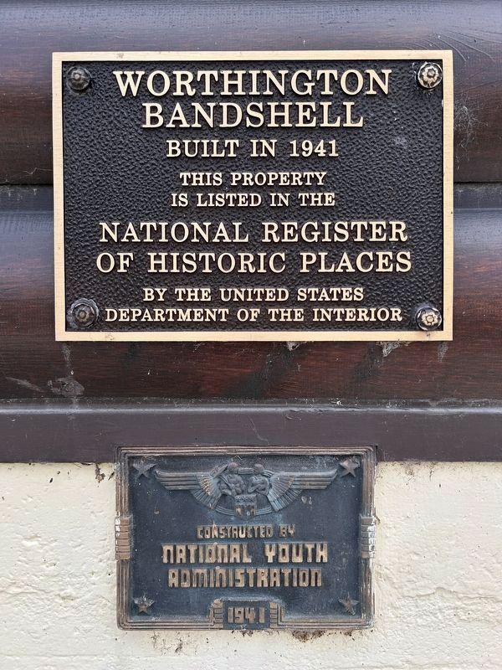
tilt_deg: -2.3
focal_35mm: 26
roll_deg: +0.4
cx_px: 251
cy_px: 335
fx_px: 503
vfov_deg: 67.3
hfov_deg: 53.1
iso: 50
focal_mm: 5.7
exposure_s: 1/853
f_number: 1.5
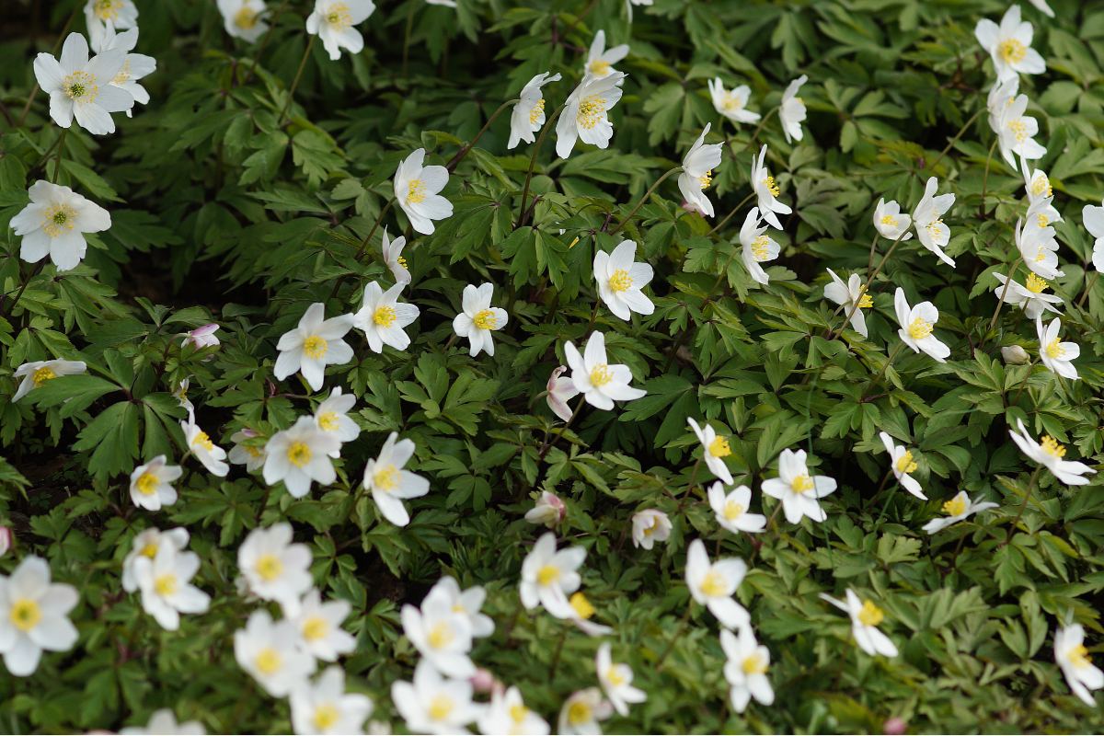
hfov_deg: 13.7
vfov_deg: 9.1
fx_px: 4600
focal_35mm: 150
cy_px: 368
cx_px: 552
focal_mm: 100
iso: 100
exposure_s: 1/160
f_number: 4.5
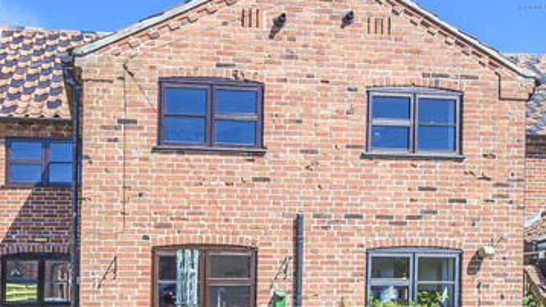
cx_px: 186
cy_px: 123
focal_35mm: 42
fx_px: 608
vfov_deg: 28.2
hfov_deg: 47.7
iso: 100
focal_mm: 14
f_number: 11
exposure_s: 1/40
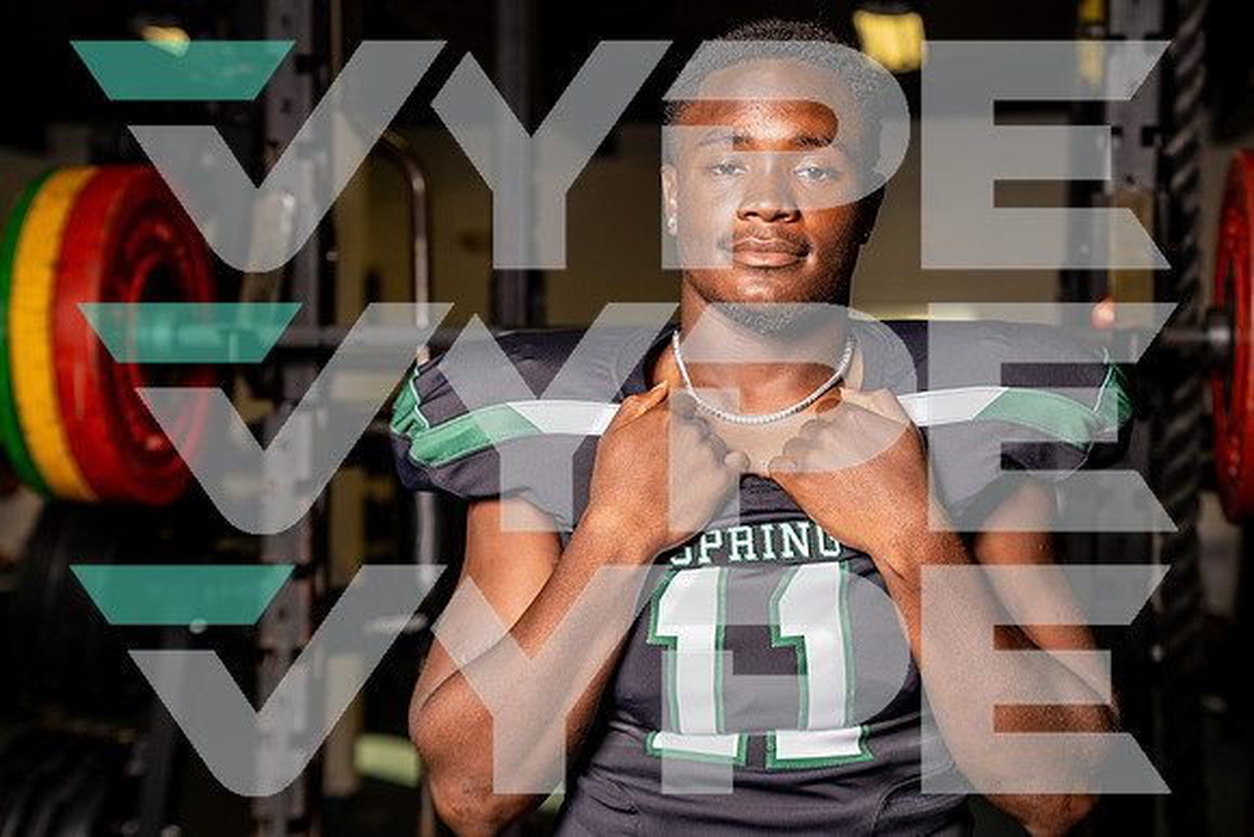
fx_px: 2230
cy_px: 418
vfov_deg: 21.3
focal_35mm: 64
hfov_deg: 31.4
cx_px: 627
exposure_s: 1/500
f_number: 4.5
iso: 320
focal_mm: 64
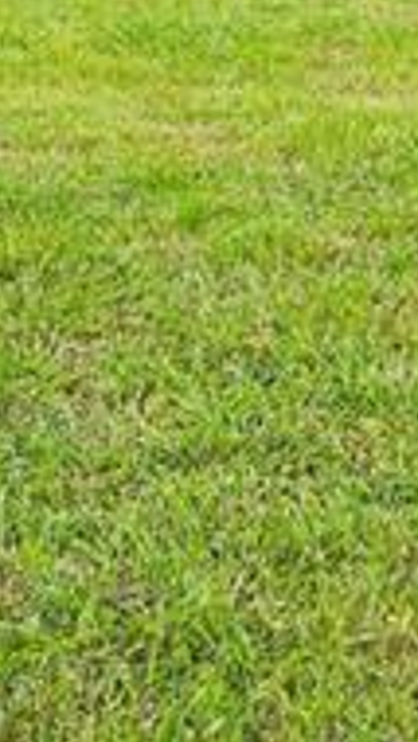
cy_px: -172
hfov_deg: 10.9
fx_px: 2162
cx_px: 430
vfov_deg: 18.4
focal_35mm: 110
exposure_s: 1/90
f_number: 8
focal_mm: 13
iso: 100
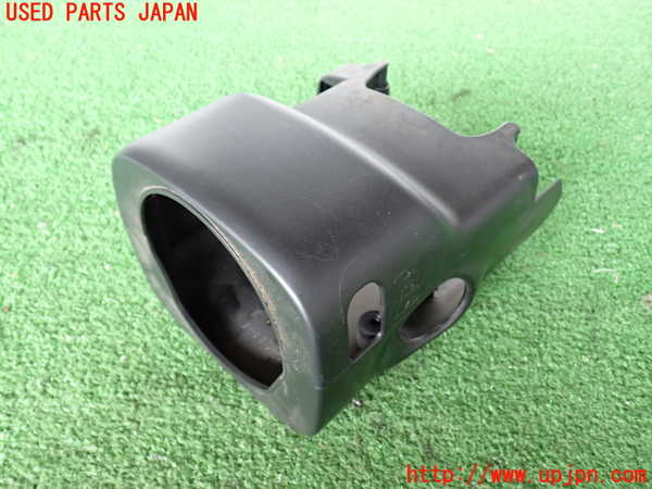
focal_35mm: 32
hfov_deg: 56.8
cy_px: 244
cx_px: 326
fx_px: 603
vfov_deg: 44.2
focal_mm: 5.79
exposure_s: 1/30
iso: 250
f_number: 2.4
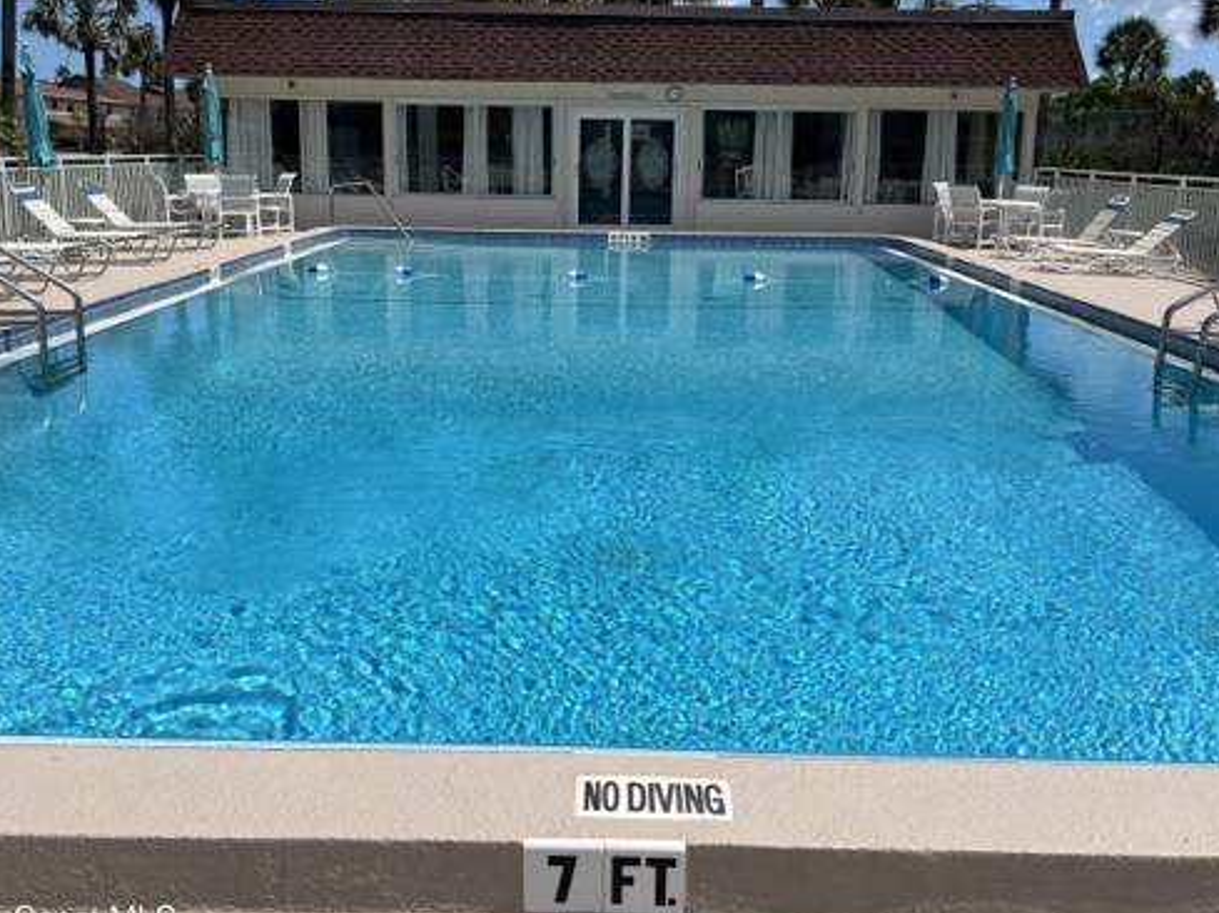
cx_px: 593
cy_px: 373
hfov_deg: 54.0
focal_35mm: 34
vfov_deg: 41.6
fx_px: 1196
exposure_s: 1/5319
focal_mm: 5.1
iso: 50
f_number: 1.6
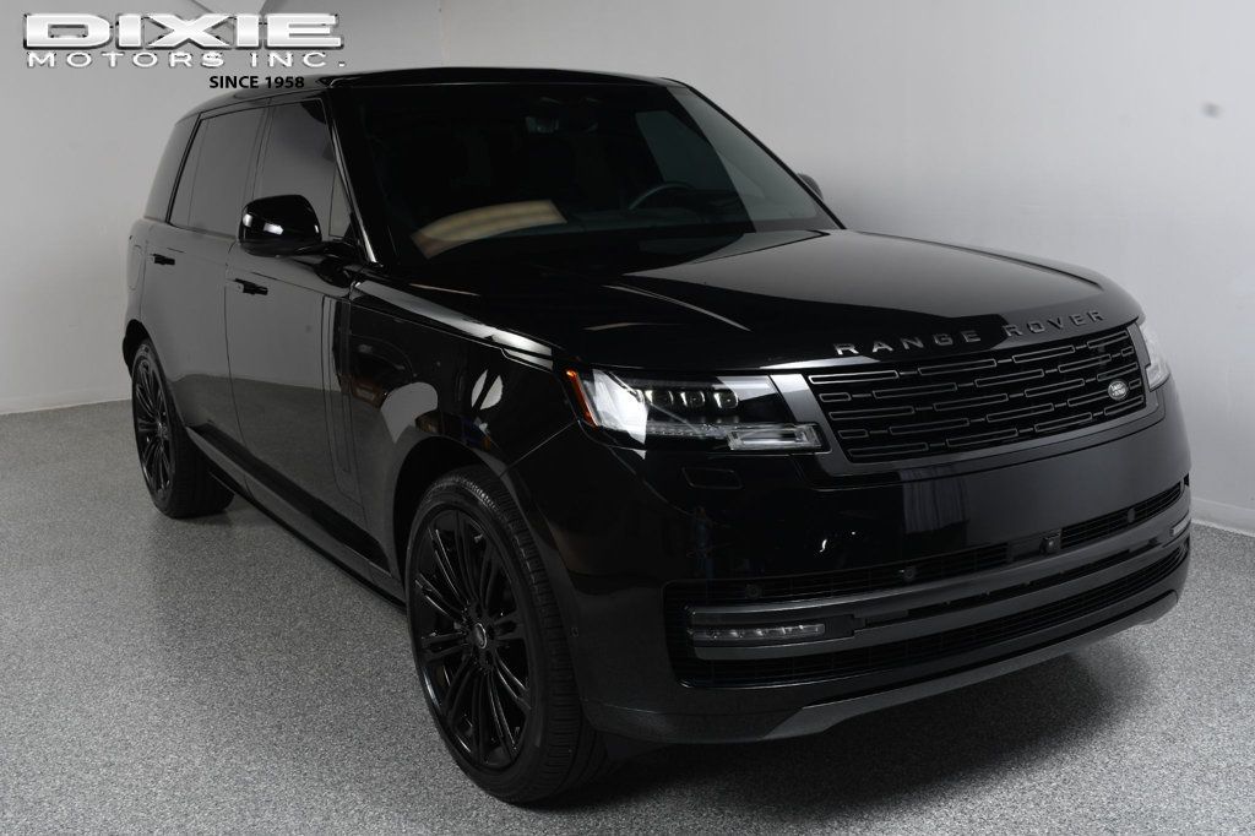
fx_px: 1255
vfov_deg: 36.8
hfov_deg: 53.1
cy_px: 418
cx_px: 628
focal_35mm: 36
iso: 100
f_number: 10
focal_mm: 24
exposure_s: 1/160
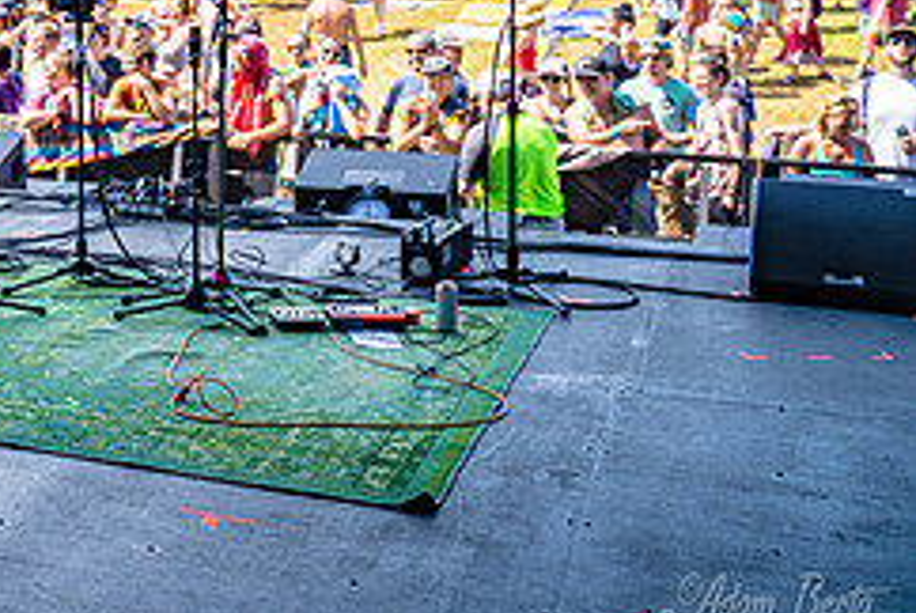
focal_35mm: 67
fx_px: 1707
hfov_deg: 26.7
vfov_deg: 19.5
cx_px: -174
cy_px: -55
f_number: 4
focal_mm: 28
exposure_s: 1/500
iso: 125
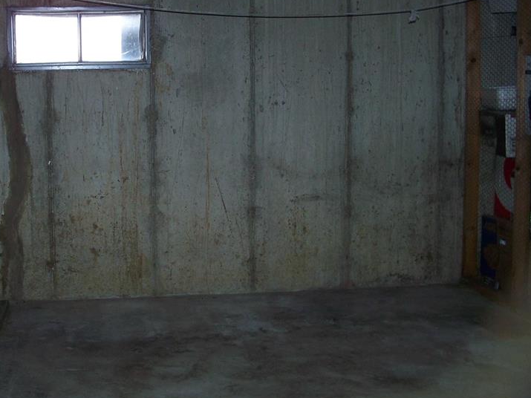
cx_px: 178
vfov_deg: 27.5
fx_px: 813
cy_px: 158
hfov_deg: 35.8
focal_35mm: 53
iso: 200
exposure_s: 1/60
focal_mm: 7.8
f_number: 2.8
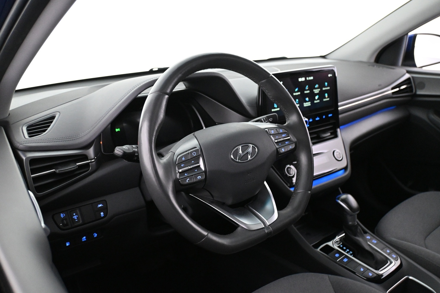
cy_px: 146
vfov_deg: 42.6
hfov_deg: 60.7
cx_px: 220
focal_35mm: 31
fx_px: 376
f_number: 3.8
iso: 4000
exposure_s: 1/40
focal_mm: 20.5
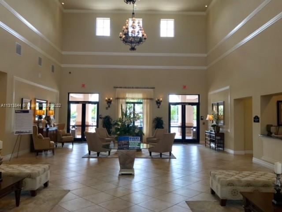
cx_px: 141
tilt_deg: +3.2
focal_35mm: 28
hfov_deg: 63.4
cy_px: 106
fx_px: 228
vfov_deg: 49.7
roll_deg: -1.1
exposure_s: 1/120
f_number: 1.8
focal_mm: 3.99
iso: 40
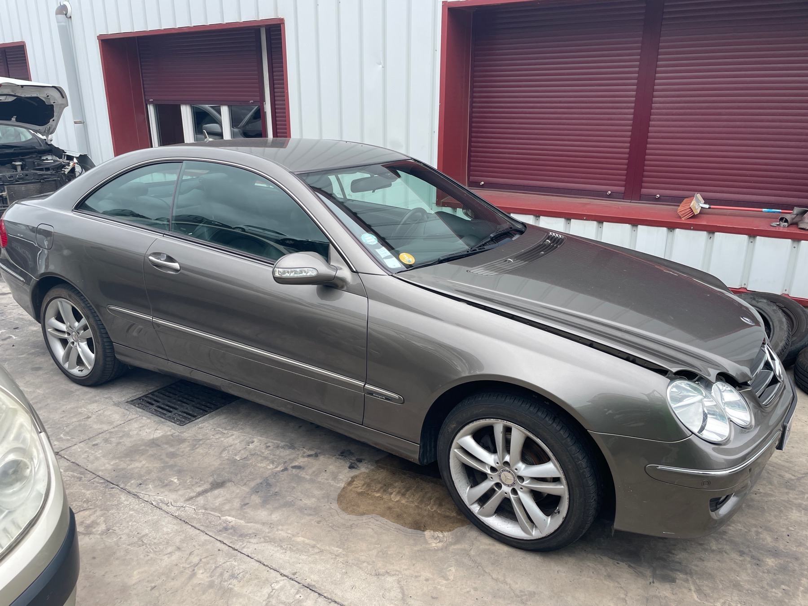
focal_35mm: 26
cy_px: 303
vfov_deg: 53.1
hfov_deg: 67.3
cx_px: 404
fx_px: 607
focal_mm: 4.2
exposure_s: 1/1233
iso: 32
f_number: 1.6
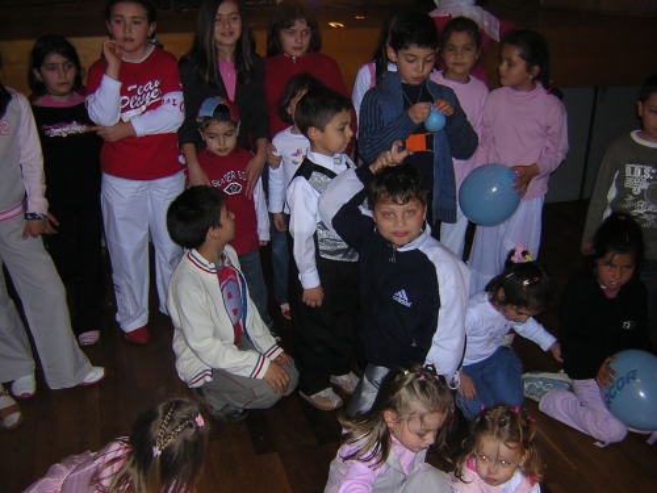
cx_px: 328
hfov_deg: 51.4
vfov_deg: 39.7
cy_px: 246
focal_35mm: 36
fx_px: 683
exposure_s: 1/60.1
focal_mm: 4.7
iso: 142
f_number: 2.6
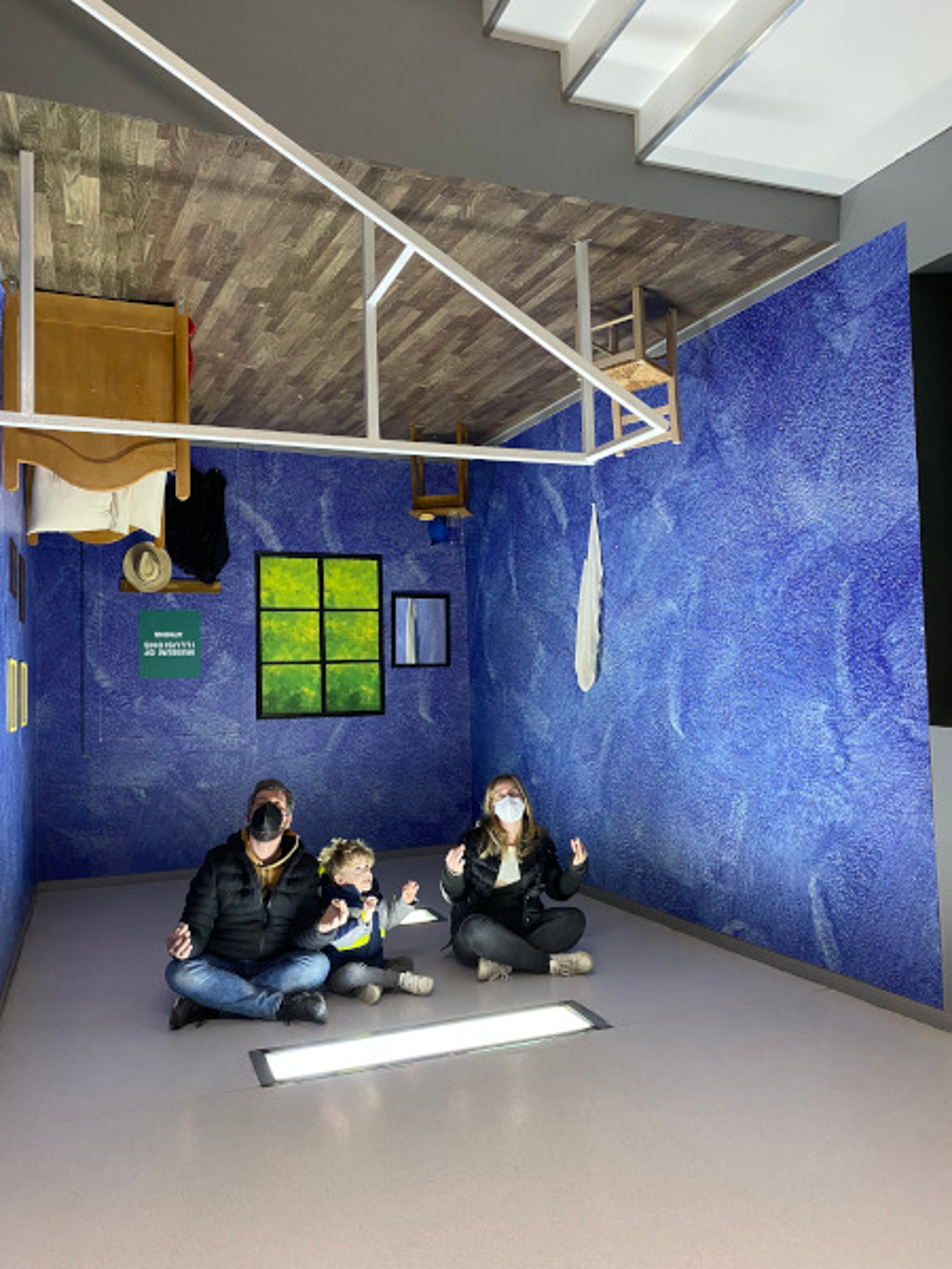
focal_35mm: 26
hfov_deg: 53.1
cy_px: 634
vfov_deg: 67.3
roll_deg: +2.1
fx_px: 953
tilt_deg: +4.1
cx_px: 476
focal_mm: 4.25
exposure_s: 1/50
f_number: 1.8
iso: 320
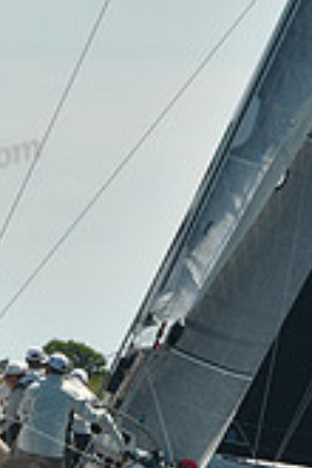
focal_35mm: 511
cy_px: 296
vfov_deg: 4.0
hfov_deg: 2.7
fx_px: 6642
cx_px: 190
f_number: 9
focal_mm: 145
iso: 320
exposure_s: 1/640
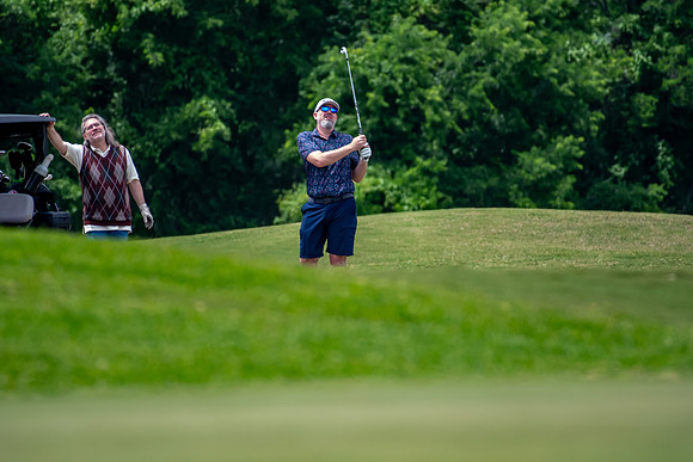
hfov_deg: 2.7
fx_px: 14440
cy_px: 231
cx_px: 346
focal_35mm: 750
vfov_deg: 1.8
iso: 1800
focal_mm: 500
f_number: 5.6
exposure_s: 1/2000
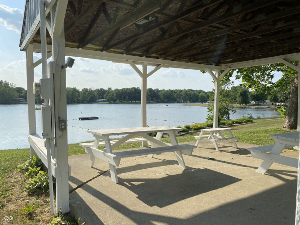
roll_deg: -1.2
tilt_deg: -4.0
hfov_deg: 67.3
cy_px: 112
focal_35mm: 26
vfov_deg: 53.0
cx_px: 150
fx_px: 225
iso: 32
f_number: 1.8
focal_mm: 4.25
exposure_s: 1/3205
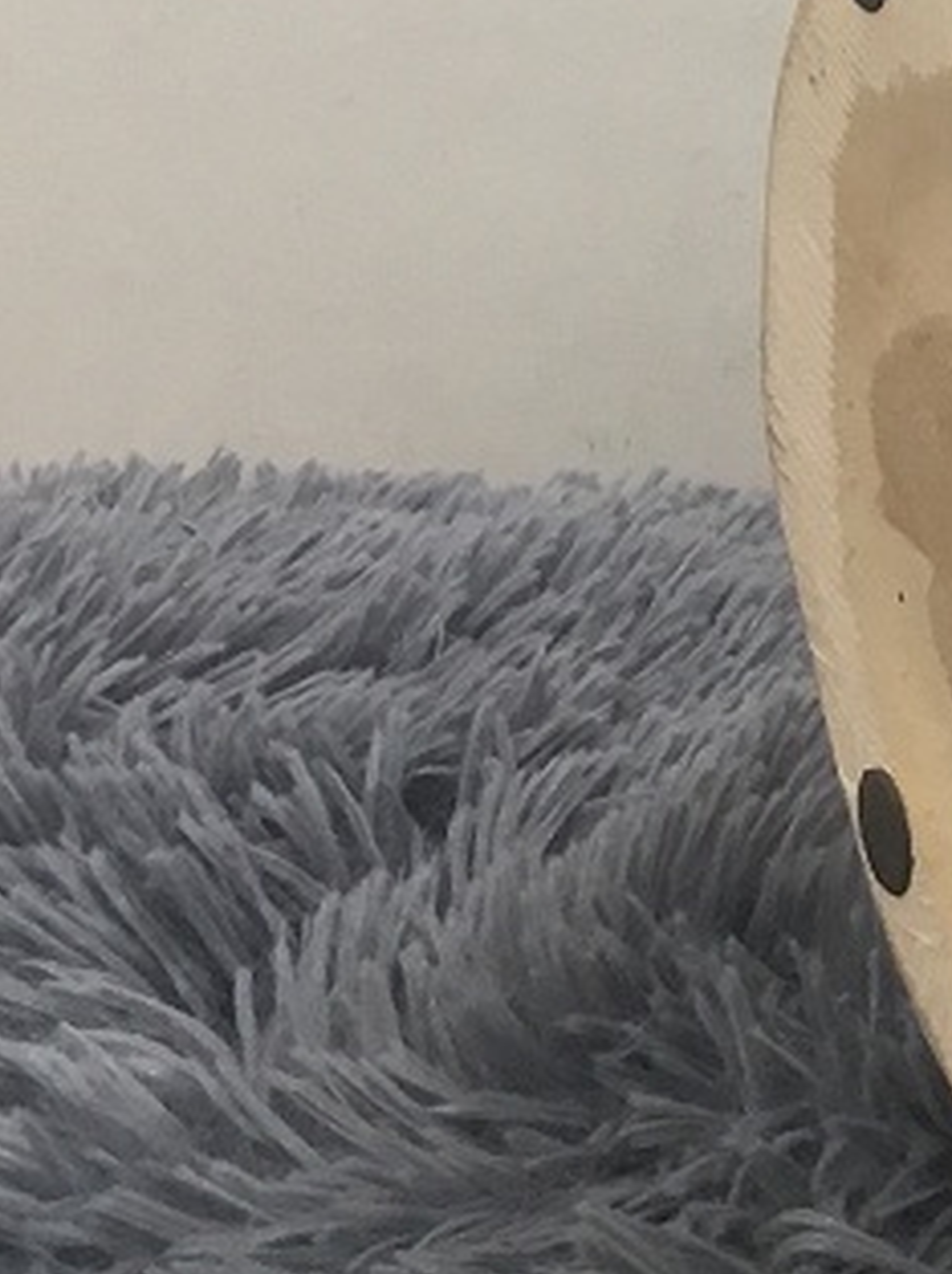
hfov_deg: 11.8
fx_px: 4373
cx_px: 1501
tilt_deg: -16.1
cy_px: -12
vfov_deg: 16.2
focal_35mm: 119
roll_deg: +0.2
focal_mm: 3.3
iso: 64
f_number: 2.4
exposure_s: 1/33
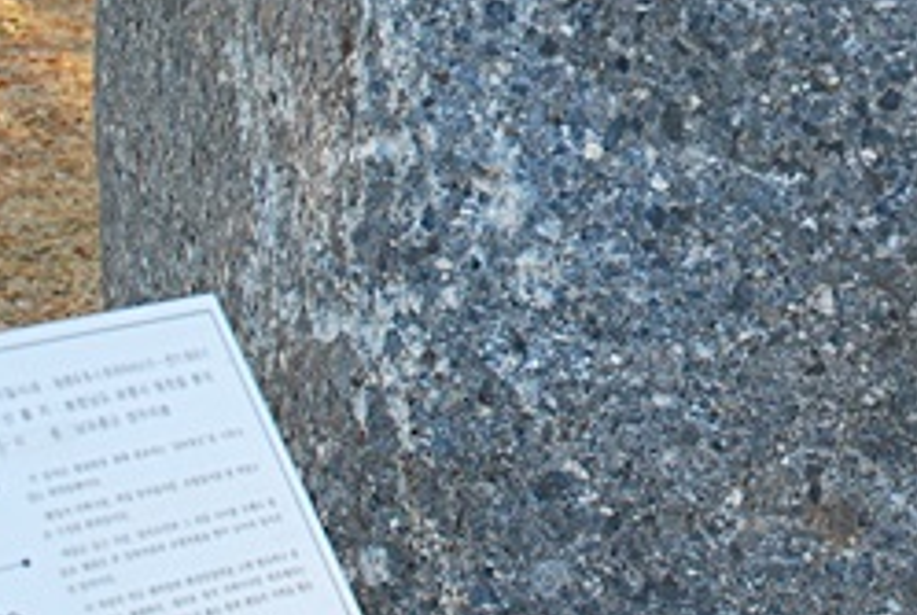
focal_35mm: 135
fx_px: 3445
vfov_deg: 10.1
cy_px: -70
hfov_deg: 15.0
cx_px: 777
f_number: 4
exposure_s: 1/320
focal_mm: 28
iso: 400
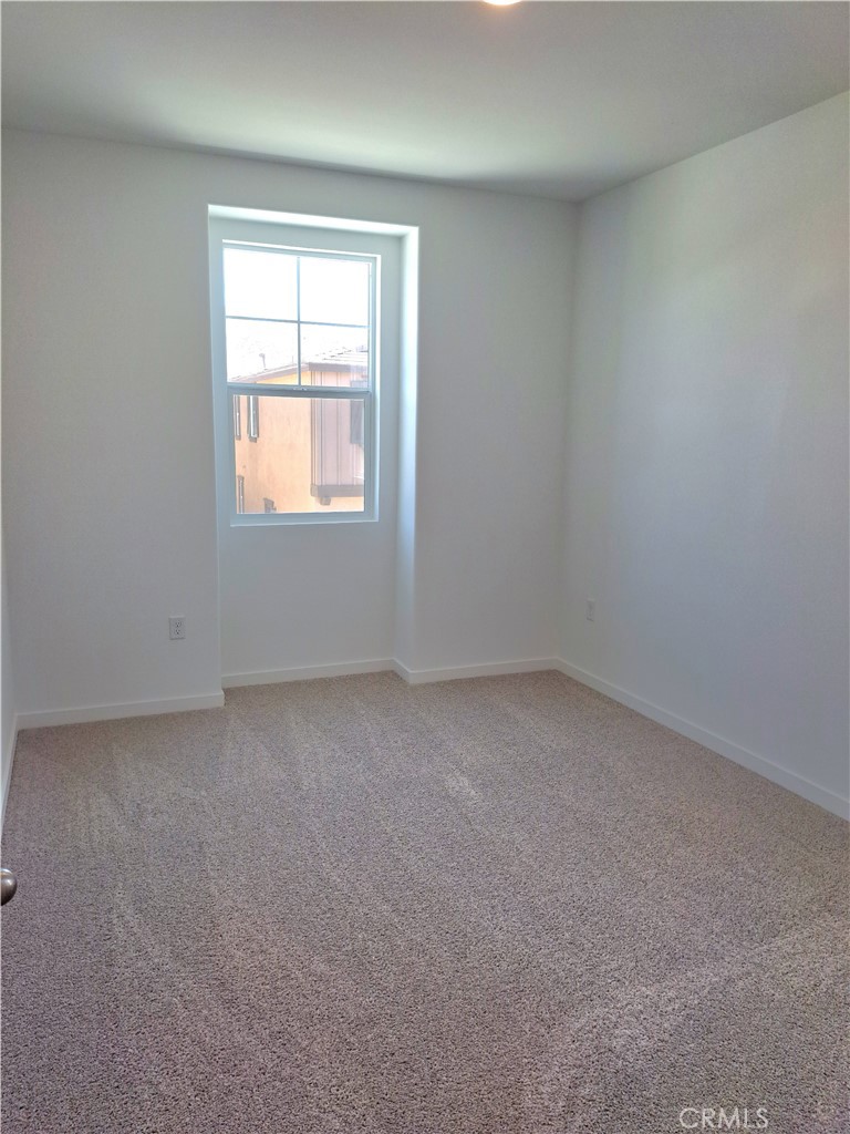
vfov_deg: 69.4
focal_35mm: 25
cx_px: 425
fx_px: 819
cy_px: 567
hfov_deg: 54.9
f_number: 1.8
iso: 25
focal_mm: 4.69
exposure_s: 1/120
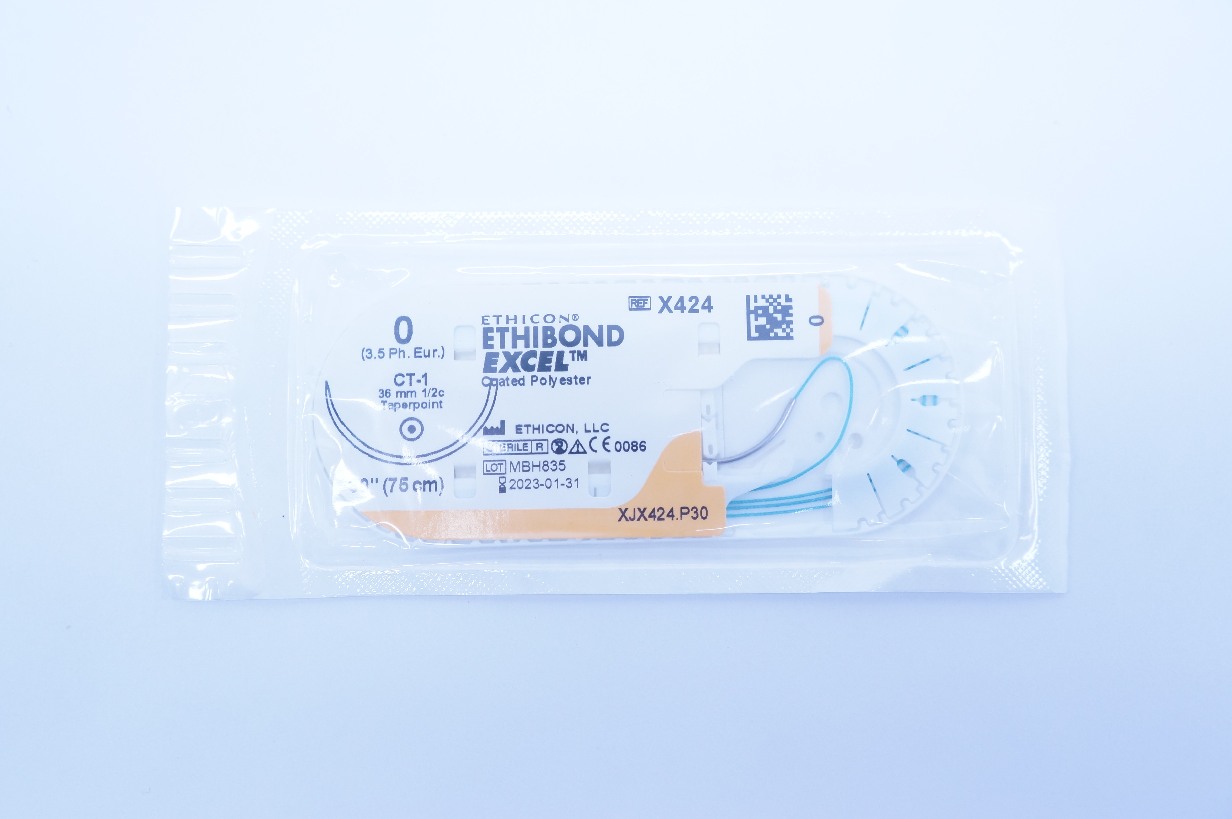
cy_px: 410
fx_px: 1333
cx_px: 616
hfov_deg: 49.6
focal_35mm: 39
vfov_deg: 34.1
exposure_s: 1/200
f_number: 4.5
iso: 800
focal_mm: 26
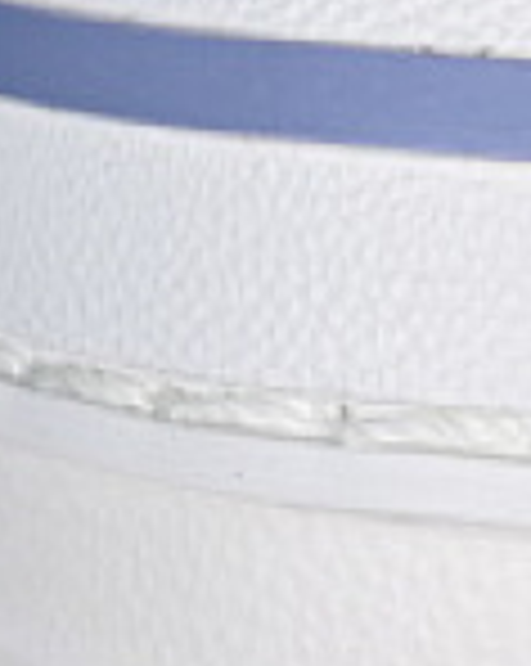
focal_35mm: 515
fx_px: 10138
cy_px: -644
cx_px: 1022
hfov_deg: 3.0
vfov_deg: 3.7
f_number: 7.1
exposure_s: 1/80
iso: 160
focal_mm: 50
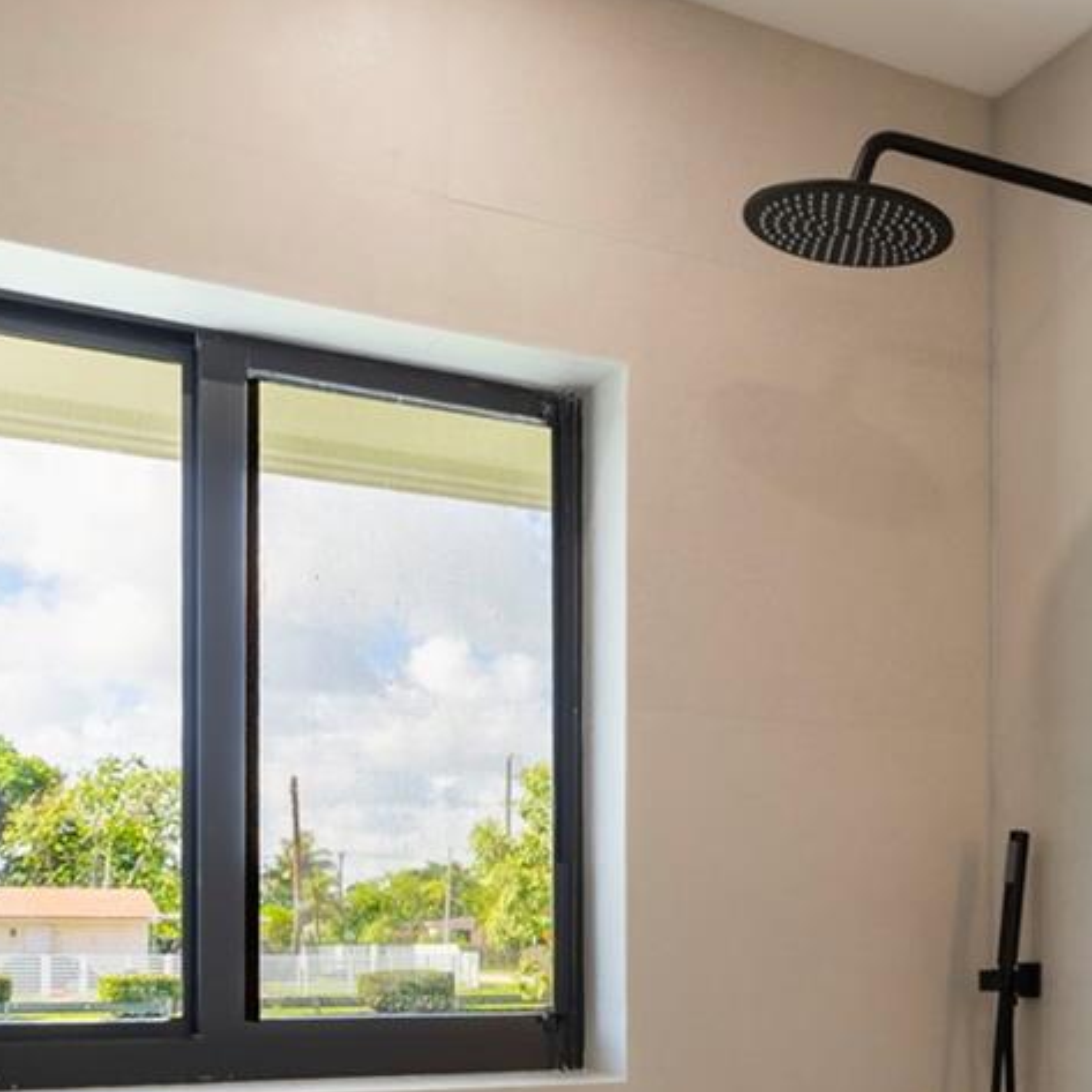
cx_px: 1057
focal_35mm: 47
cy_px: 949
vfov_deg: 34.1
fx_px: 1693
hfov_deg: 33.2
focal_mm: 11
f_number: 6.3
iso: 250
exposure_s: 1/500
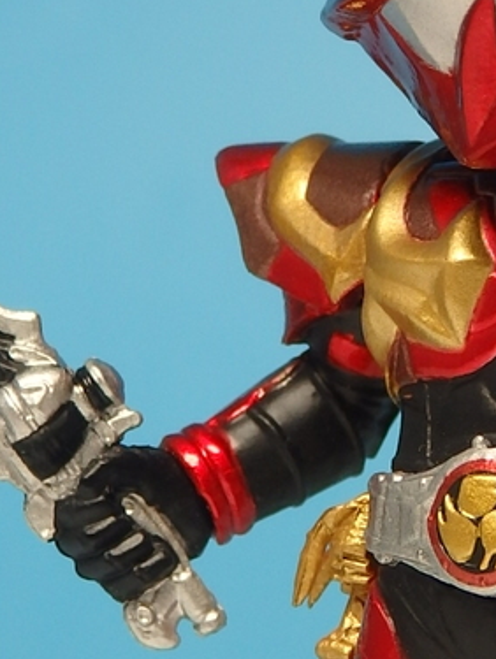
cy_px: 304
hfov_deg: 7.0
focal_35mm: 211
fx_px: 4024
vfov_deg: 9.4
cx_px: 522
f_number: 4.4
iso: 125
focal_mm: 11.9
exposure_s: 1/100
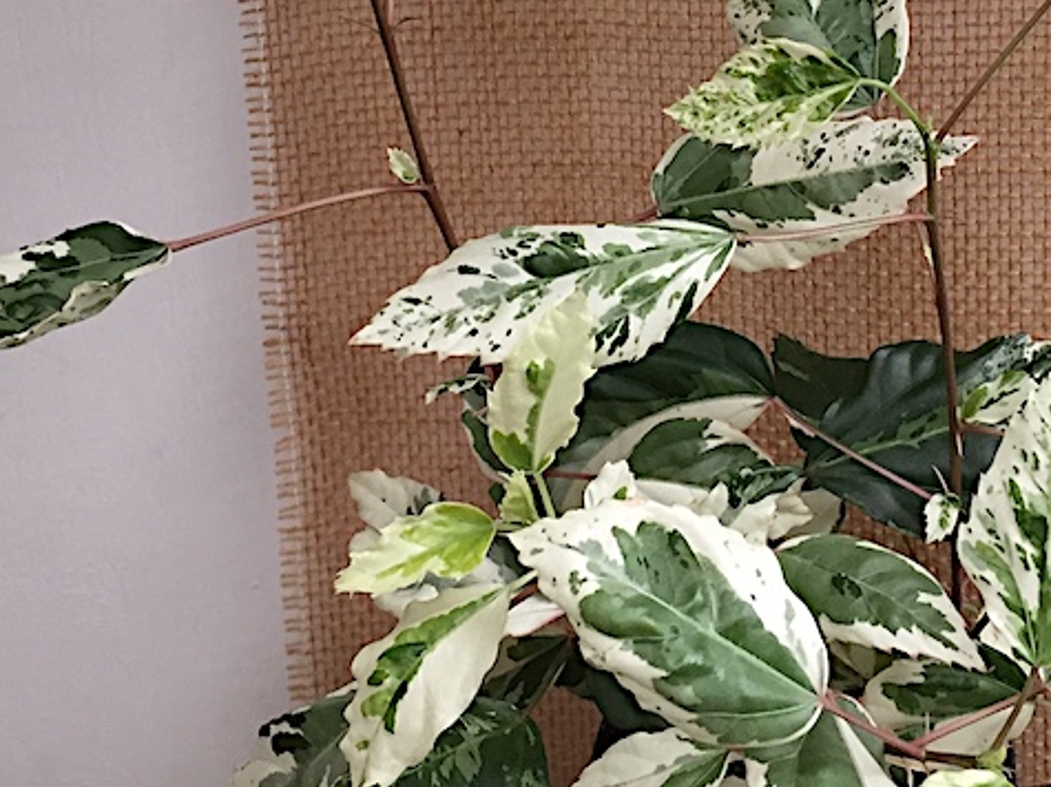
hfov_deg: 34.6
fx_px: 1669
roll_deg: +1.3
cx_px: 693
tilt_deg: -10.8
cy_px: 136
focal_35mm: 55
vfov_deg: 26.0
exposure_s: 1/33
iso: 125
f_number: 2.2
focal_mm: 4.15
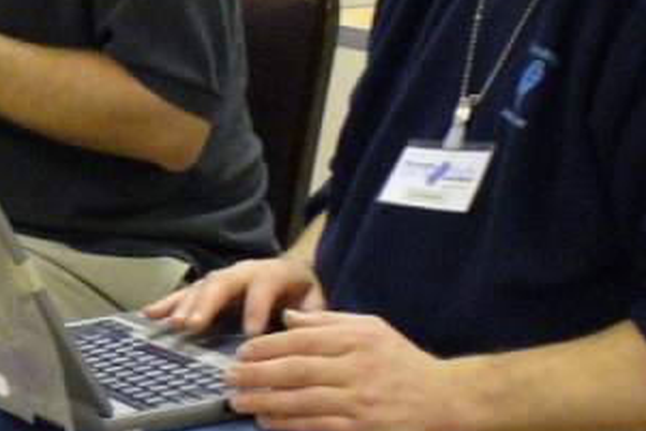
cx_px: -193
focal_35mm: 191
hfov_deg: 10.5
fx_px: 3429
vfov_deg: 7.2
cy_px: 283
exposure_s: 1/13
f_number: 3.1
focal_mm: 8.9
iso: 200
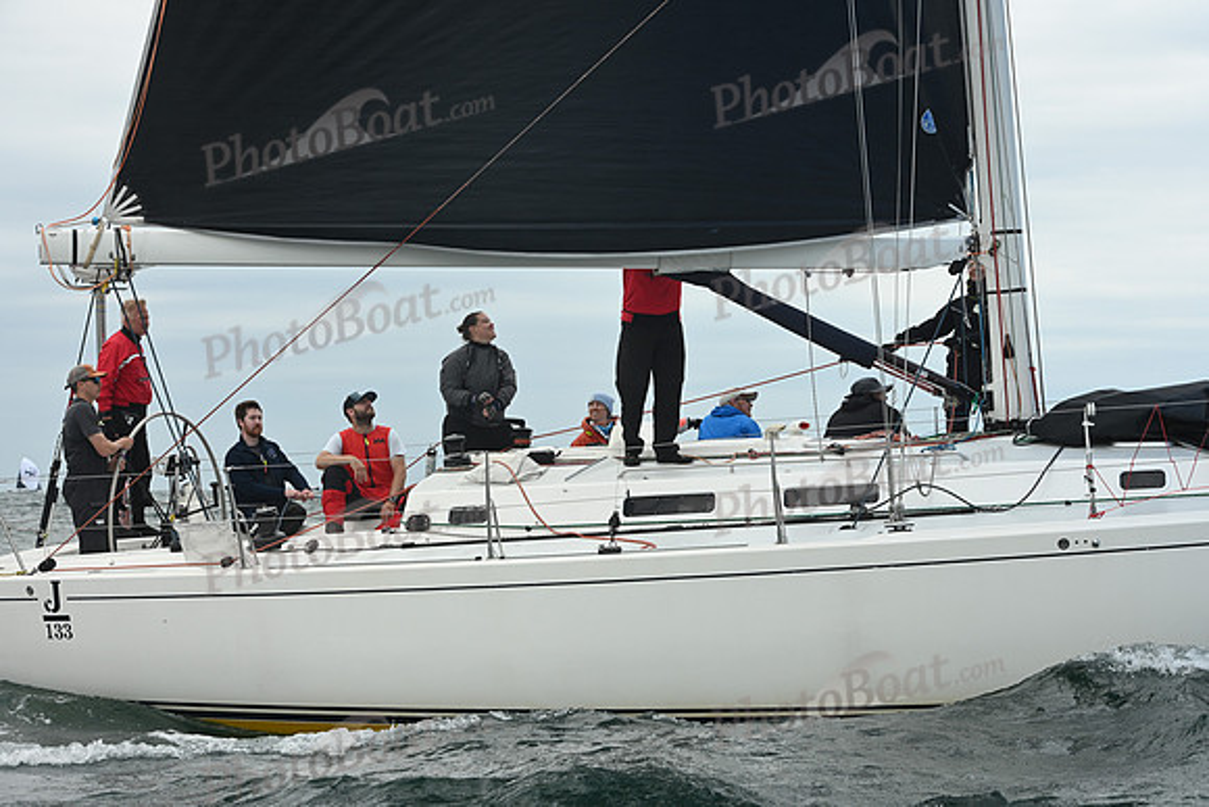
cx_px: 604
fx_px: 2754
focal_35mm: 82
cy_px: 404
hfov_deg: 24.8
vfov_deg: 16.7
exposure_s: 1/800
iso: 400
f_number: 9
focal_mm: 82
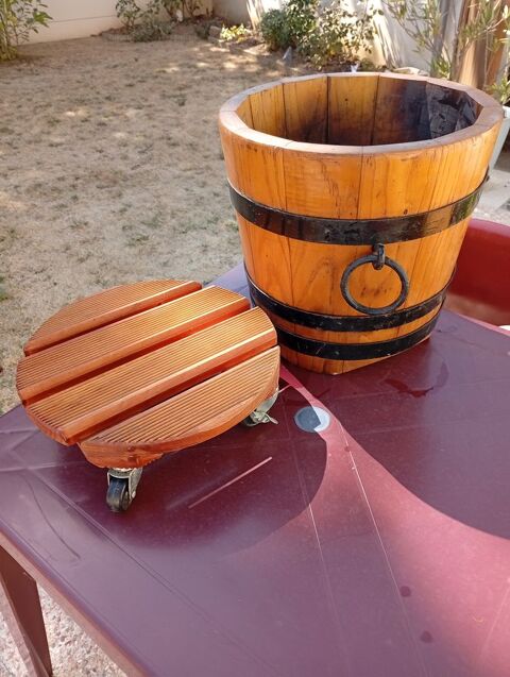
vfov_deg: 65.2
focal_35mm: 27
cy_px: 338
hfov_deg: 51.5
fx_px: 529
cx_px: 255
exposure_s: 1/102
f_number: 1.8
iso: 50
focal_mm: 3.98
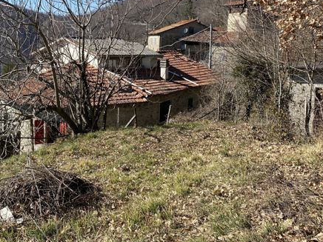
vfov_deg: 34.0
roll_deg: +0.0
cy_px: 78
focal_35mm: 42
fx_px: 392
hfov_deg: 44.1
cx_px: 106
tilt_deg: -5.3
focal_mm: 4.25
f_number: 1.8
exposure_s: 1/1996
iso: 32
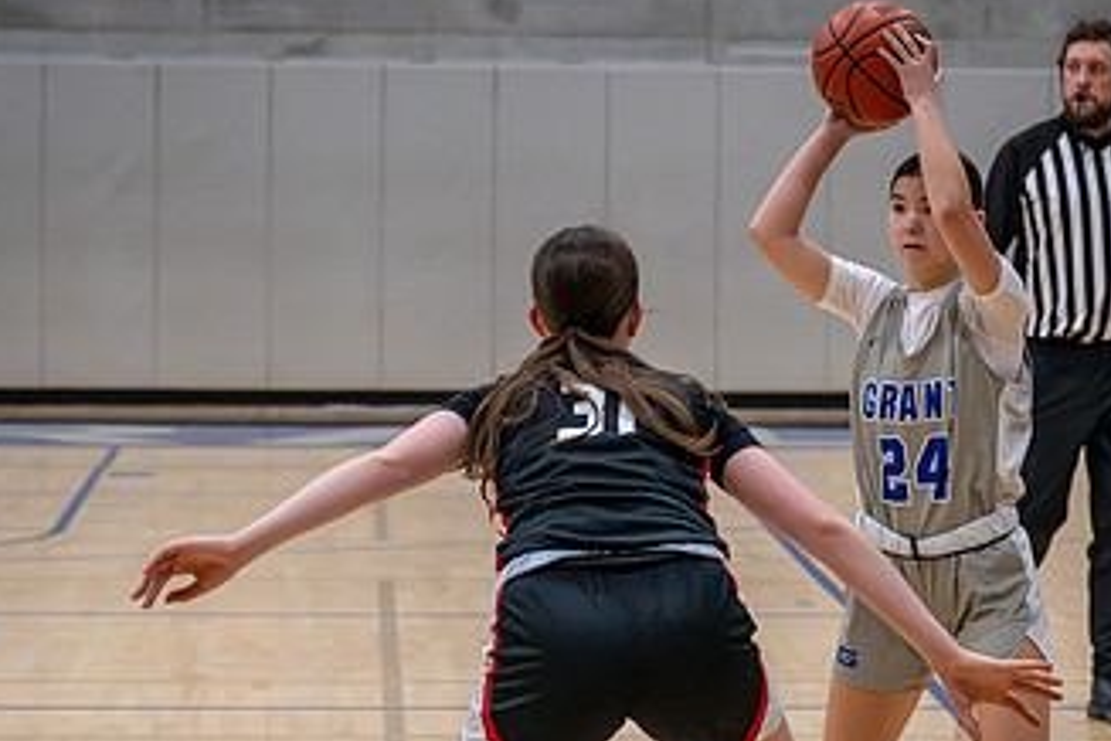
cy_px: 373
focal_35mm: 193
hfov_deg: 10.6
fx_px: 5956
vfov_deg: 7.1
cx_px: 936
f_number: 3.5
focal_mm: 70
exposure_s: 1/1000
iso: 5600
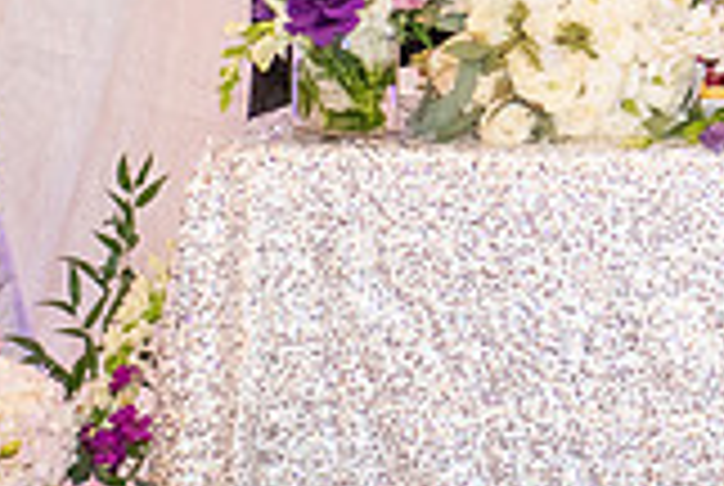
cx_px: 1057
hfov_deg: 6.1
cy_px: -227
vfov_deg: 4.1
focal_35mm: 332
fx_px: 6689
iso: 1600
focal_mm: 70
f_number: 3.5
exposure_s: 1/160
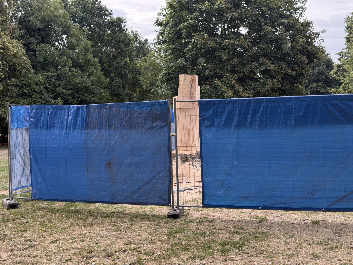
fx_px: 489
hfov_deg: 39.7
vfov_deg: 30.3
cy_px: 132
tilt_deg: -2.3
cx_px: 176
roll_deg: +1.1
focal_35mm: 48
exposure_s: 1/452
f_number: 1.78
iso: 100
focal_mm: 6.76
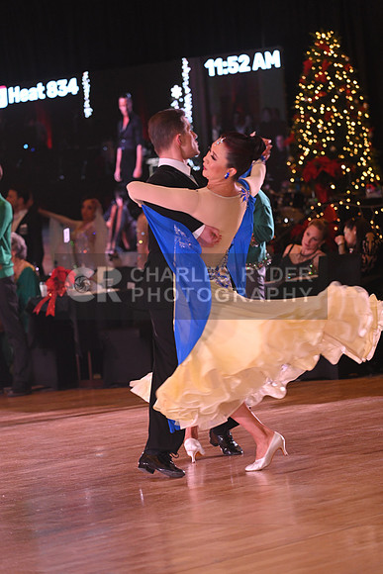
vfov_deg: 13.7
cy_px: 287
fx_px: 2392
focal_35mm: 150
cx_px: 192
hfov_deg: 9.2
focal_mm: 150
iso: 2000
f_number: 4.5
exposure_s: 1/200
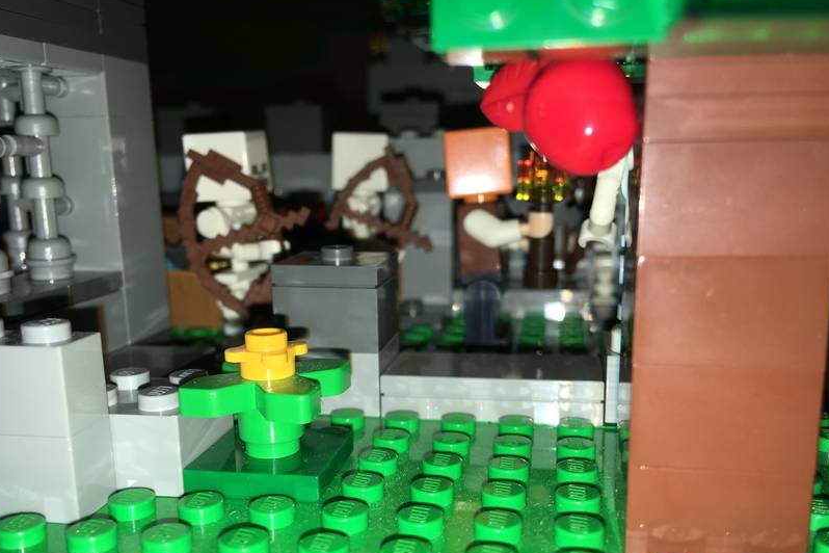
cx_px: 402
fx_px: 783
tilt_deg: -11.9
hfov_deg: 55.8
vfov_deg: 38.7
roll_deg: +2.1
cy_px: 337
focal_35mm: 34
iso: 25
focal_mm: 4.15
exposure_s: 1/231
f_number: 2.2
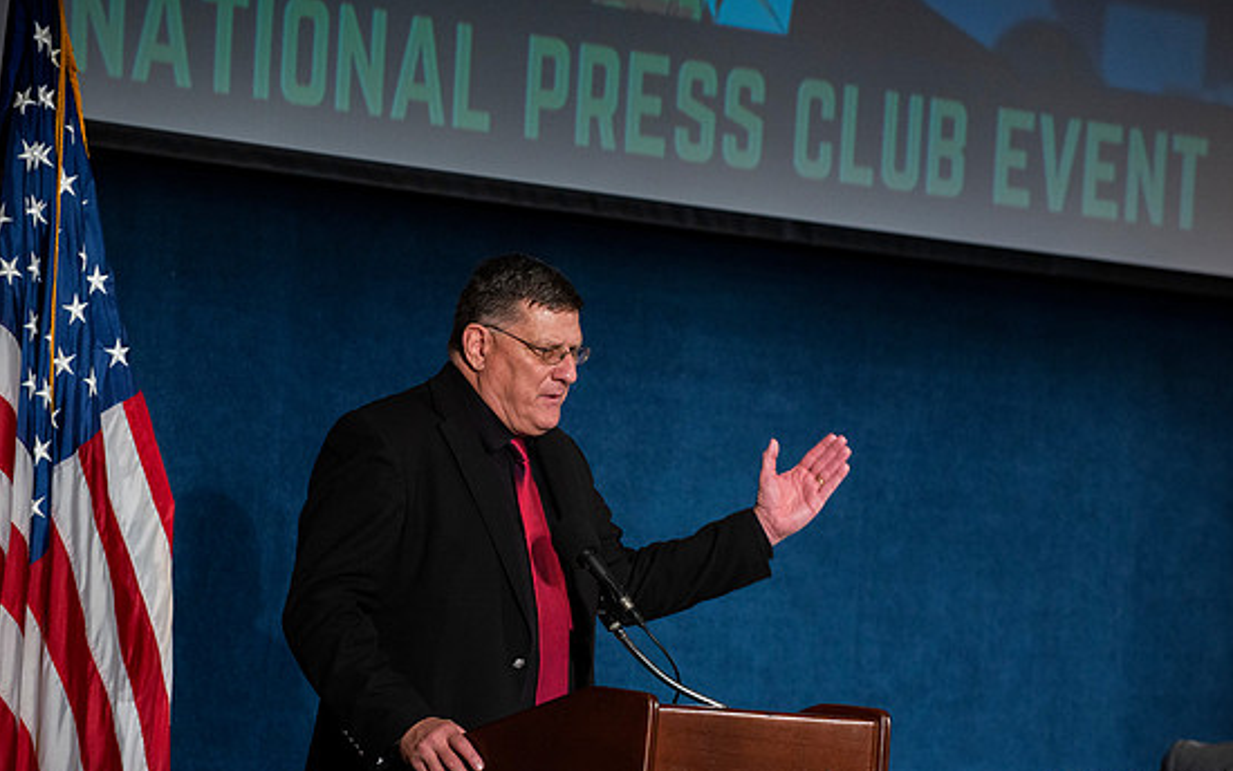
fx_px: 6386
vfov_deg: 6.9
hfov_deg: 11.0
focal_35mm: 190
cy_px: 431
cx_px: 620
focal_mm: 170
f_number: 5
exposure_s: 1/200
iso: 1600
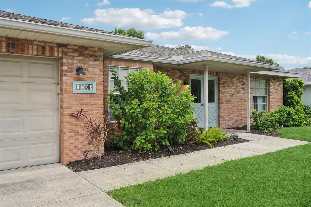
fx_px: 259
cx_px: 156
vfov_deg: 43.6
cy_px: 104
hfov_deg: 61.9
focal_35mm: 30
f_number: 8
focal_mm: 30
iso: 400
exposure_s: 1/800
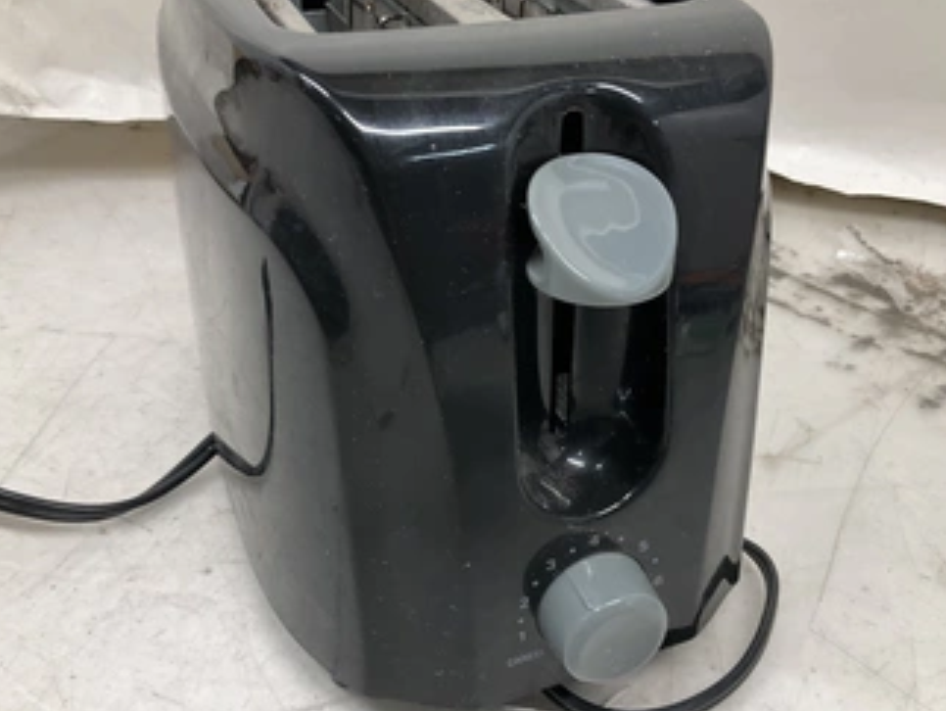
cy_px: 403
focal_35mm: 36
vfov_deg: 39.6
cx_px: 517
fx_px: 985
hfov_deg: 51.2
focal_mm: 3
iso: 64
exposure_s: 1/120
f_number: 1.8
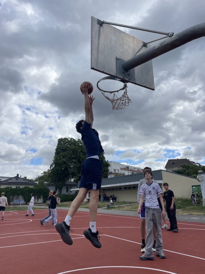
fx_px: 205
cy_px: 137
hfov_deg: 53.1
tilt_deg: +19.6
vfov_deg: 67.3
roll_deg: -0.1
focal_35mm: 26
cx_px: 102
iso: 32
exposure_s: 1/5051
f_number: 1.6
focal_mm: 4.2
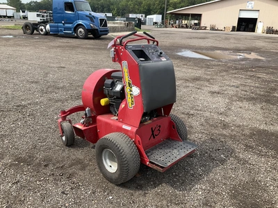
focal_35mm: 29
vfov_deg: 48.2
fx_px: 233
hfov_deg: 61.7
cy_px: 104
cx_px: 139
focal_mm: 3
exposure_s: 1/855
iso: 25
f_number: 1.8
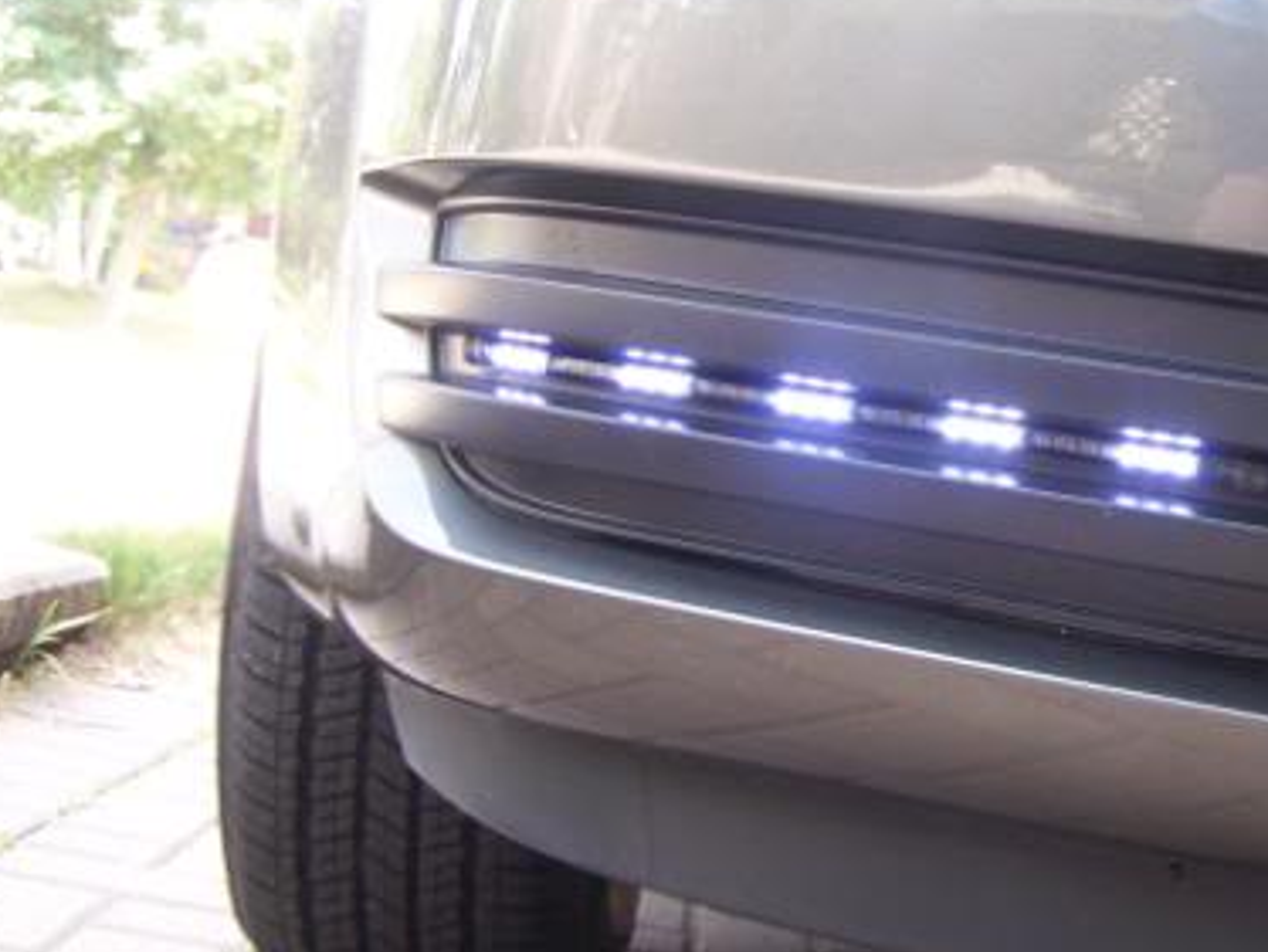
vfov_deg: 22.6
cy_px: 383
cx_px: 1061
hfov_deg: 29.0
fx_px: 2383
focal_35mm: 65
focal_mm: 6.3
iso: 80
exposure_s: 1/50
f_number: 2.8
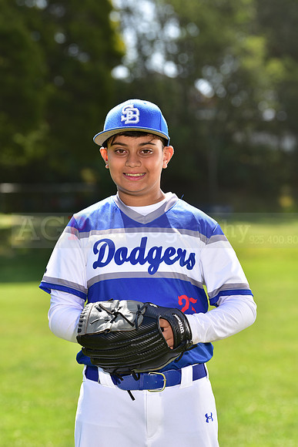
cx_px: 149
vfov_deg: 15.2
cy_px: 224
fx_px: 1675
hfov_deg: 10.2
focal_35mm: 135
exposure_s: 1/200
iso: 80
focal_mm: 135
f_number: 5
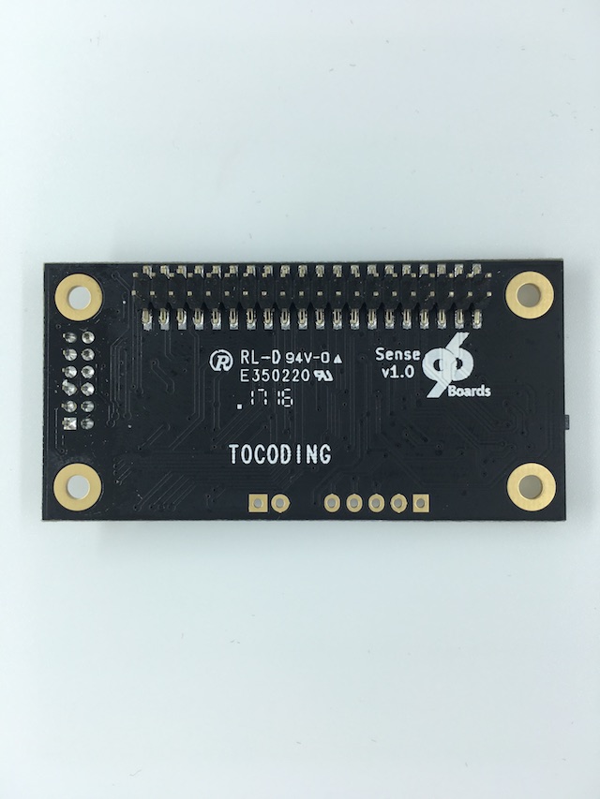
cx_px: 300
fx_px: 670
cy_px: 400
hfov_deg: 48.2
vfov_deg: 61.7
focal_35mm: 29
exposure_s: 1/353
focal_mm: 4.15
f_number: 2.2
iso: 25
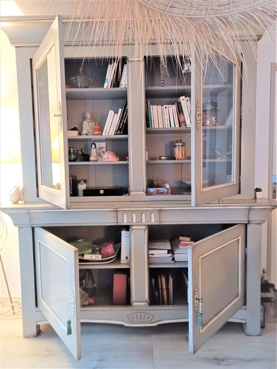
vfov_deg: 69.4
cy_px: 184
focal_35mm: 25
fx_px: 267
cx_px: 138
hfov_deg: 54.9
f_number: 1.8
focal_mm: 4.6
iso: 800
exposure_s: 1/20
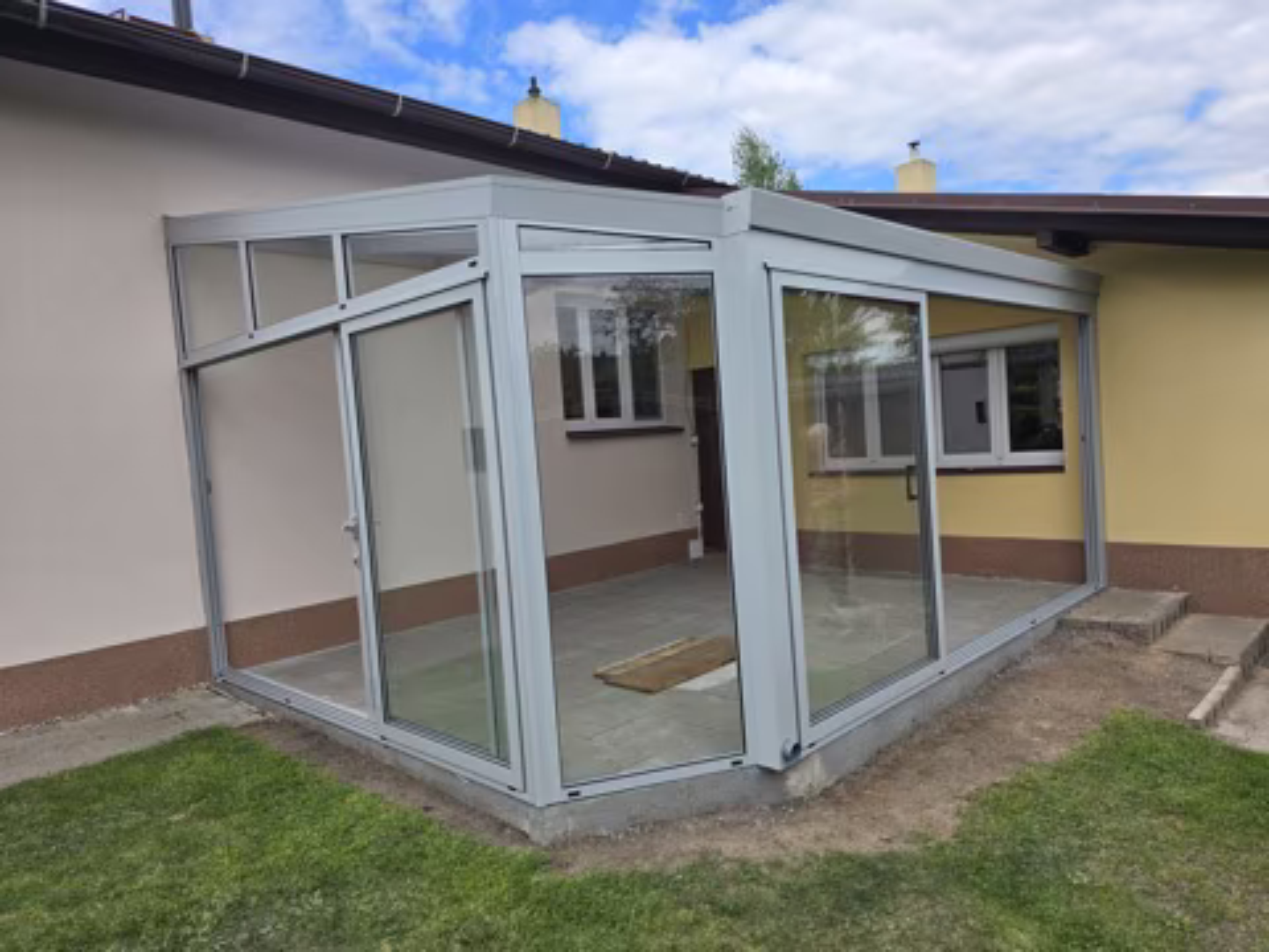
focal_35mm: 23
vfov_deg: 58.9
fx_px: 843
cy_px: 476
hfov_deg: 73.9
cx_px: 634
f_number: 1.7
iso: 12
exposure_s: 1/566
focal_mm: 6.3
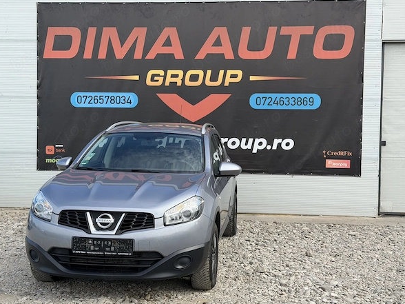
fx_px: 573
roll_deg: -0.9
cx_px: 199
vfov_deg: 29.7
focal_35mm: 49
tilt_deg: -1.8
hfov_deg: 38.9
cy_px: 152
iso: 80
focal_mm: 6.76
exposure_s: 1/1642
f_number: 1.78
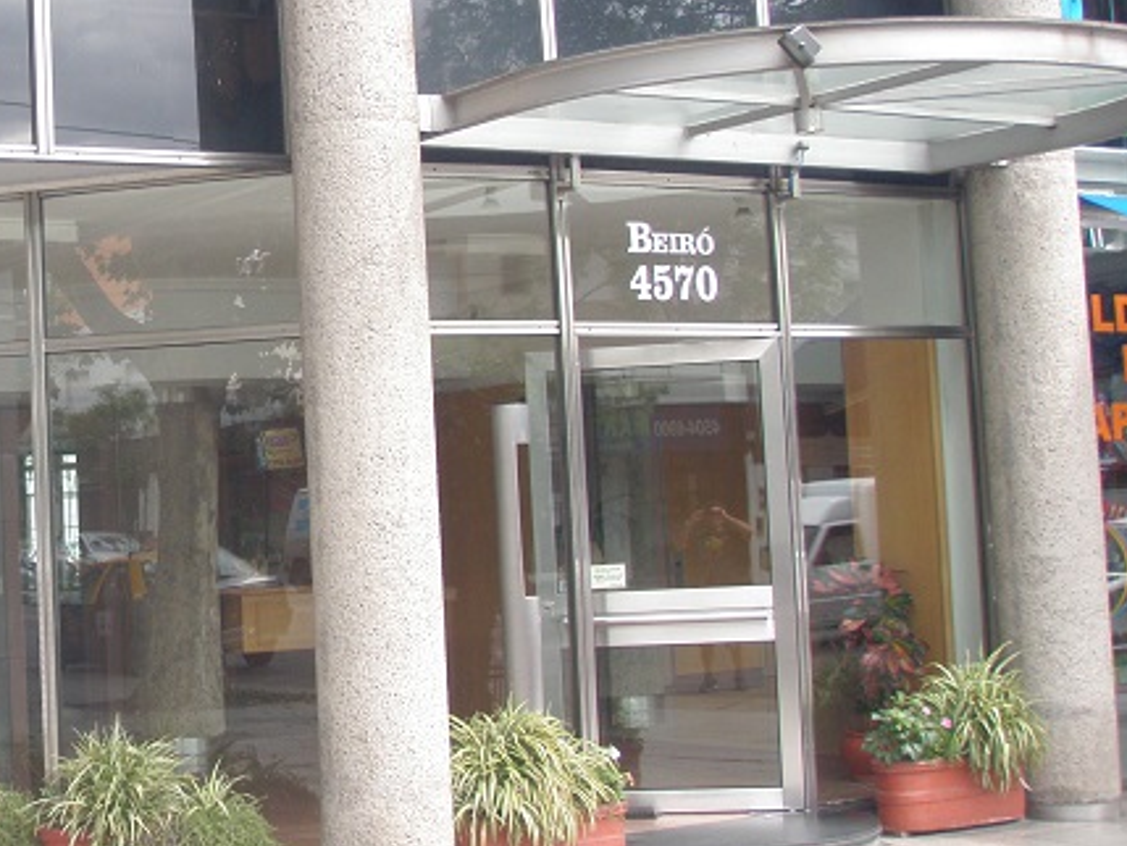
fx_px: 2215
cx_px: 131
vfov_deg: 21.6
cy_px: 289
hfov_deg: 27.6
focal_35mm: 68
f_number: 3.5
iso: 80
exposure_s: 1/80
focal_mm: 6.7
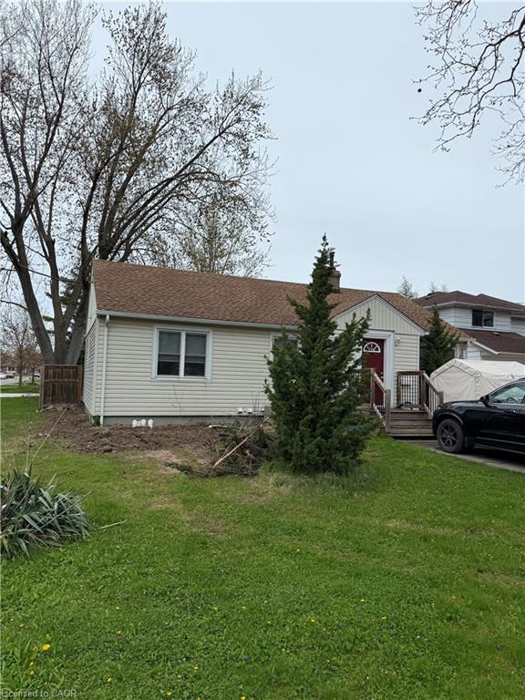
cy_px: 350
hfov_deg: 56.8
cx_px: 262
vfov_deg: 71.6
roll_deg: -1.7
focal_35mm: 24
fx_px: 485
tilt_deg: +3.7
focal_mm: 6.76
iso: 80
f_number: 1.78
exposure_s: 1/1689
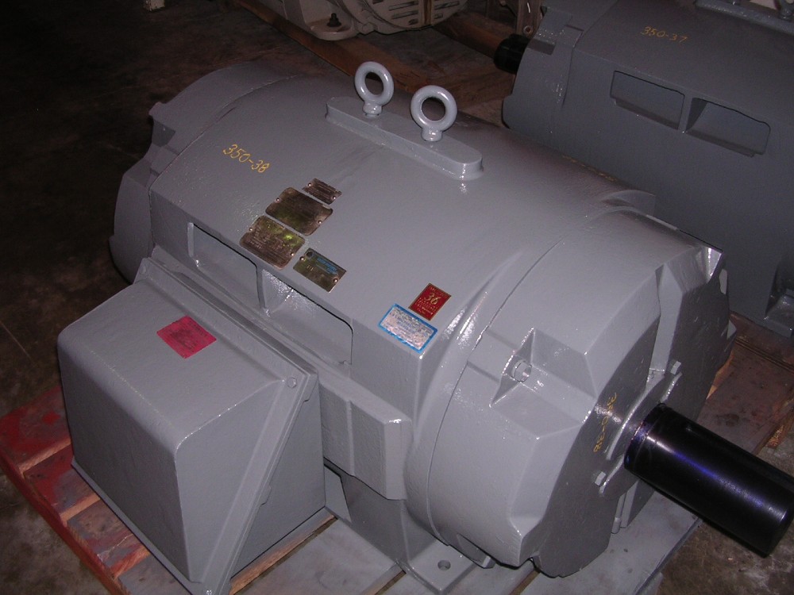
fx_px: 872
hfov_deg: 49.0
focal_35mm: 38
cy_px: 298
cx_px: 397
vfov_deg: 37.7
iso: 140
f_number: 2.8
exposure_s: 1/60.1
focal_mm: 5.8
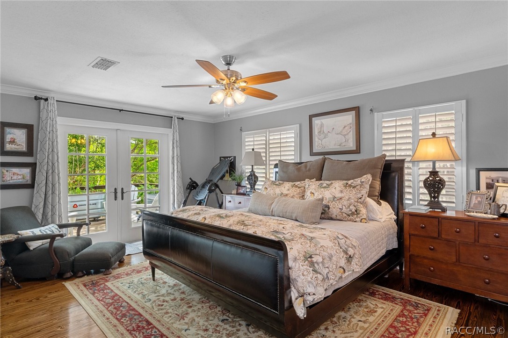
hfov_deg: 90.0
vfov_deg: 67.3
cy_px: 169
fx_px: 254
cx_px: 254
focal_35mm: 18
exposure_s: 1
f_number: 9.5
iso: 320
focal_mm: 12
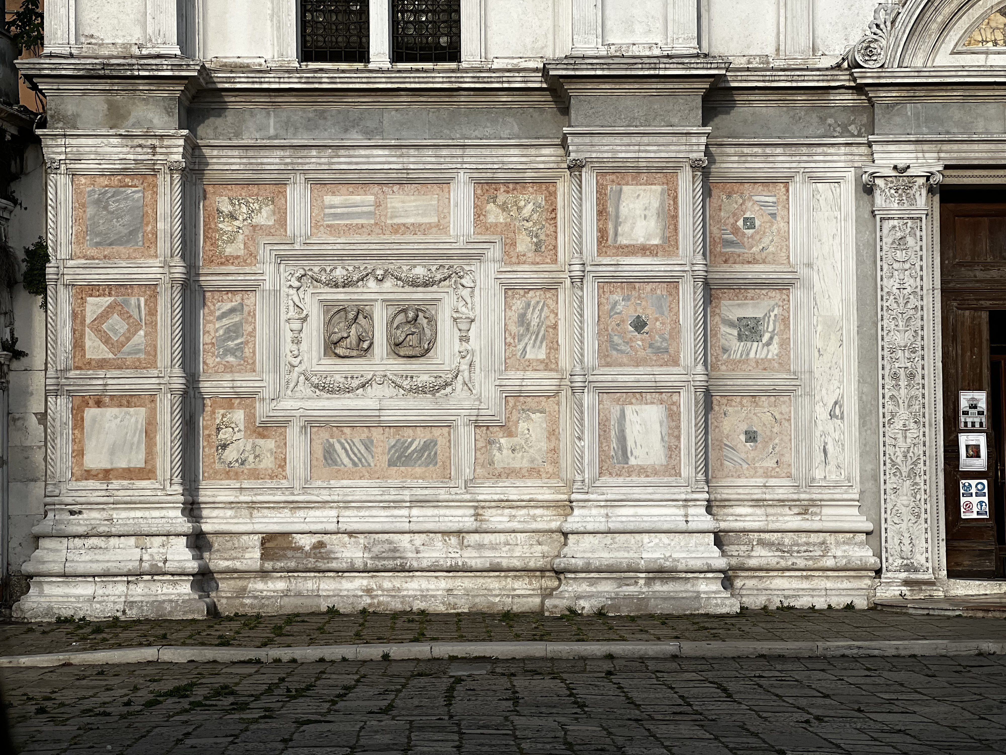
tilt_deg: +3.9
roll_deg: +0.8
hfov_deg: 25.3
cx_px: 503
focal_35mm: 77
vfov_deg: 19.1
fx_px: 2238
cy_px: 378
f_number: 2.8
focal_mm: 9
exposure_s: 1/592
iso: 32
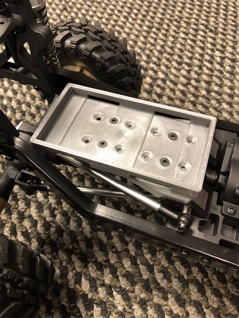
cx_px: 120
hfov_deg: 49.7
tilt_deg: -56.9
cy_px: 159
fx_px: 258
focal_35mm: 28
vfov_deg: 63.4
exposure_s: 1/15
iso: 100
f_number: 1.8
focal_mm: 4
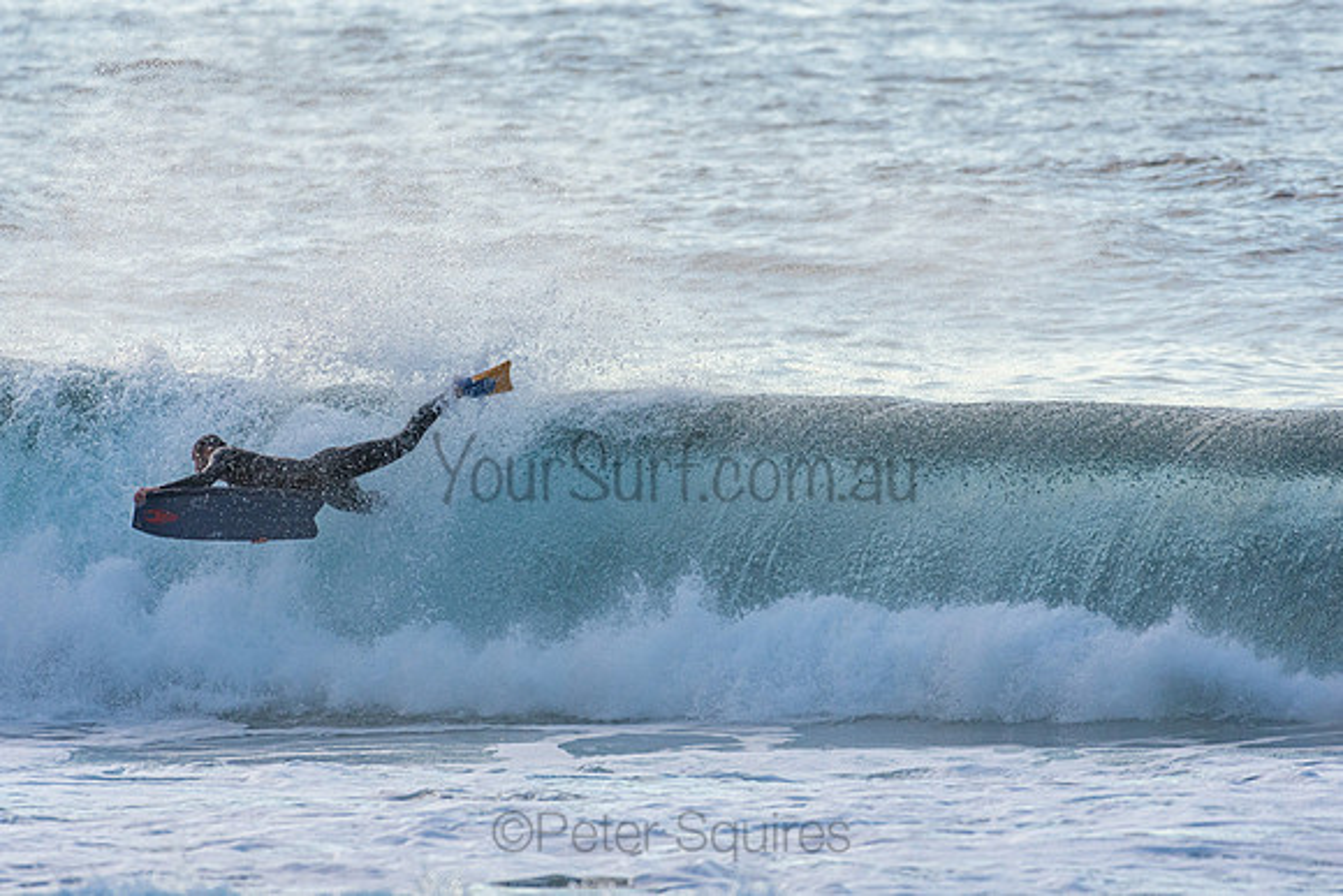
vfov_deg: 1.9
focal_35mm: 720
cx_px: 672
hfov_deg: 2.9
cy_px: 448
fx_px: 26865
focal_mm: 480
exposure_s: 1/1000
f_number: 5.6
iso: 450
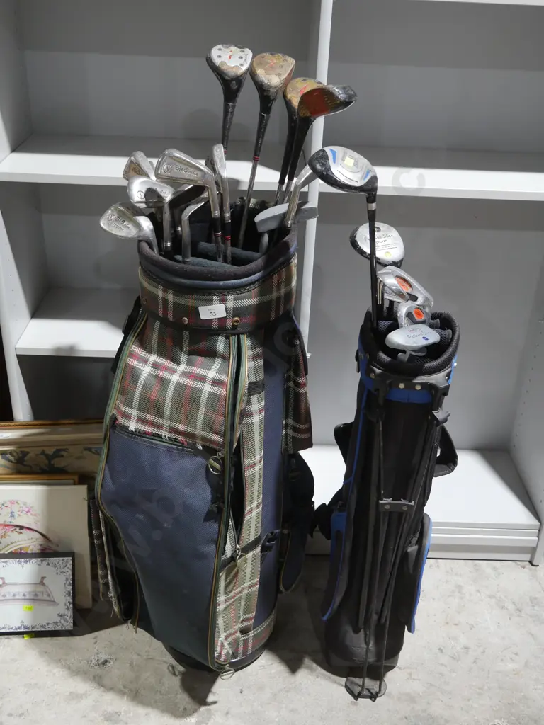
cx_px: 272
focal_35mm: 36
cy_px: 362
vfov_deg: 51.4
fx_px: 754
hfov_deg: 39.7
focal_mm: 18
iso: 640
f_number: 4
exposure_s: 1/60
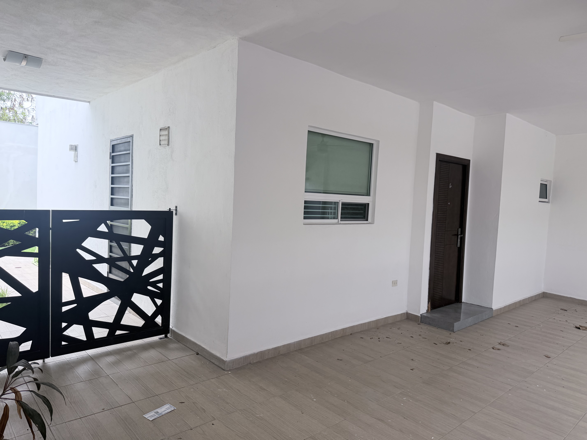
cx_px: 294
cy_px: 220
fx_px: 407
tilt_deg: -2.7
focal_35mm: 24
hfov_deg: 71.6
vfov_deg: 56.8
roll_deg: -2.2
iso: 100
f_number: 1.78
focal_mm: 6.76
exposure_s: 1/580
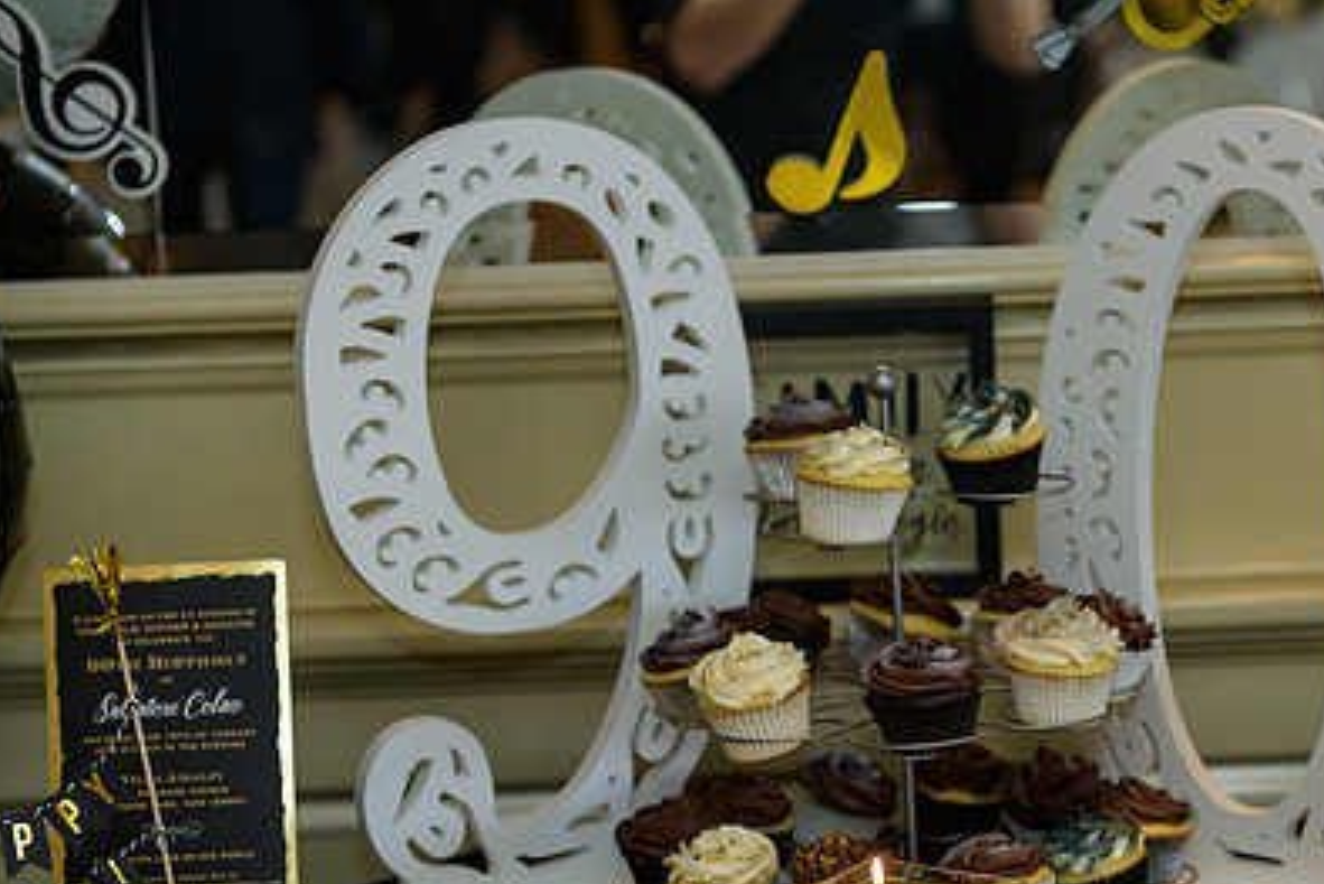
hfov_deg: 19.7
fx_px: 3789
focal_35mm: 103
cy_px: 647
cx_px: 938
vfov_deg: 13.3
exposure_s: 1/125
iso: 800
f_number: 3.2
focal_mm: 70
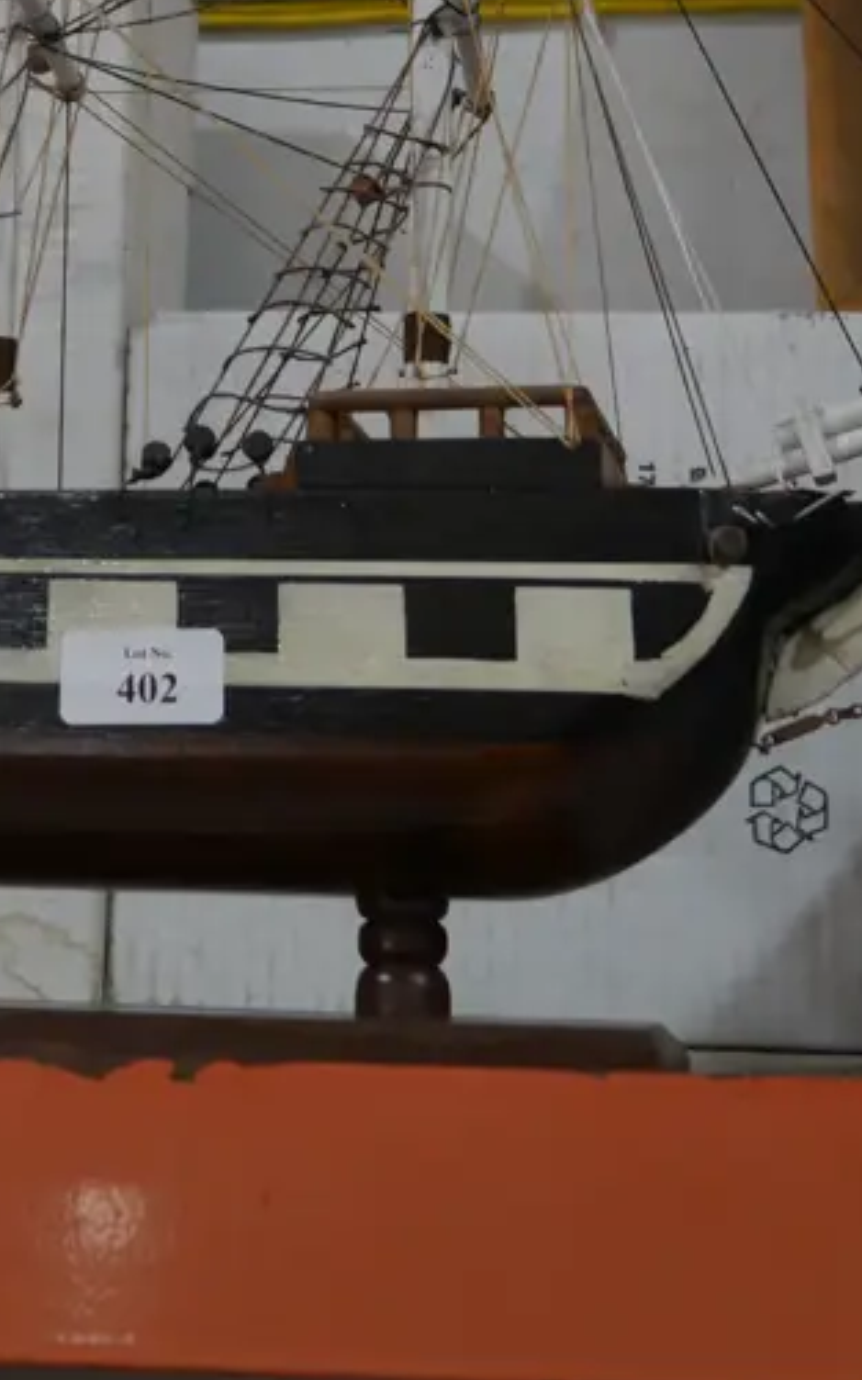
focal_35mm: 91
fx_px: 3421
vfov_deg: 21.9
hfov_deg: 14.2
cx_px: 67
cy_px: -8
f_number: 4.6
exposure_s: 1/60
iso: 640
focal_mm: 21
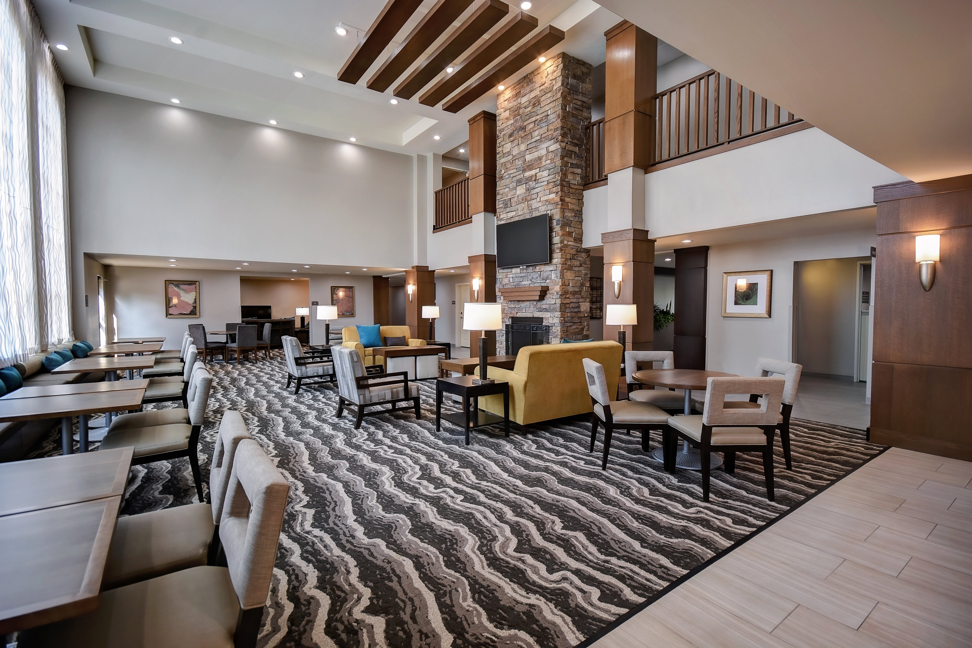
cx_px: 486
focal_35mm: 16
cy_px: 324
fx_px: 445
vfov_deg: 72.1
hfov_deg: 95.0
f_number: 7.1
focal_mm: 11
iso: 250
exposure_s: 1/30
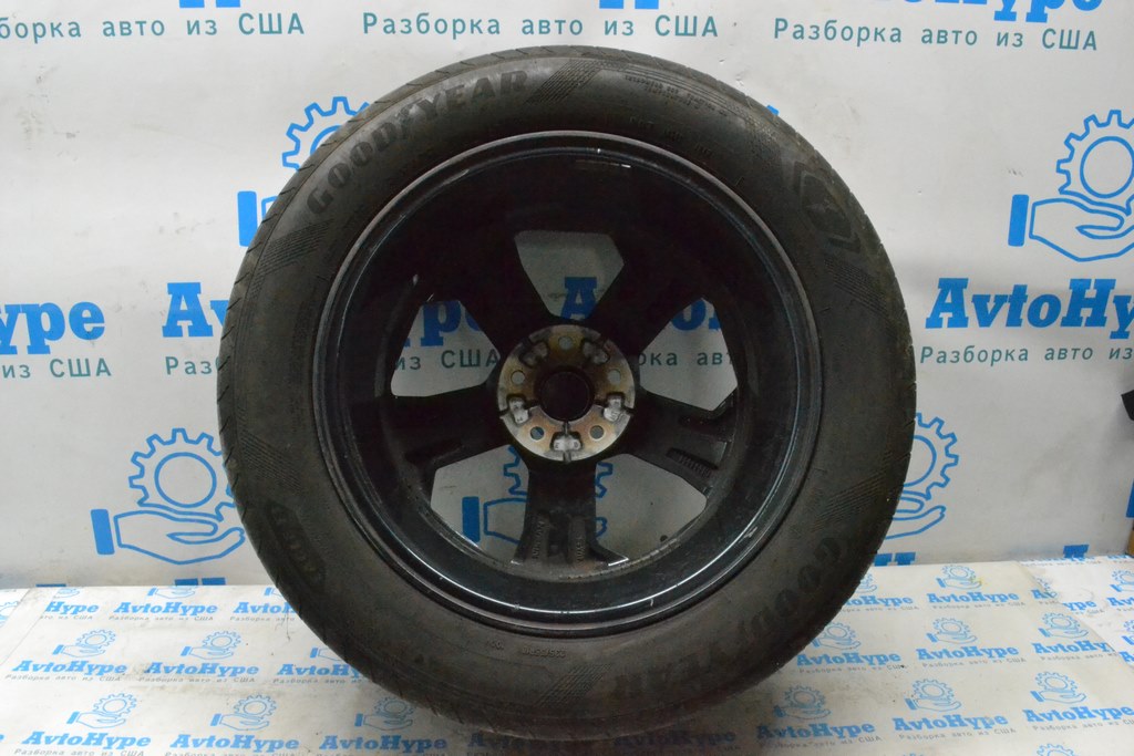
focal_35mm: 30
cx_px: 567
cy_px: 378
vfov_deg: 43.6
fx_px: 945
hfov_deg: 61.9
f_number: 18
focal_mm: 20
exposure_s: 1/50
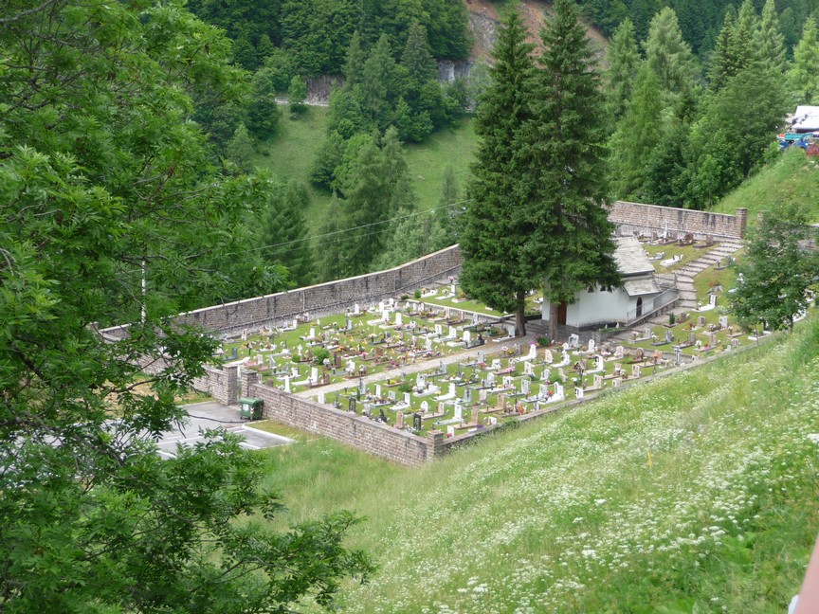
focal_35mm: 67
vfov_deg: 21.9
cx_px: 410
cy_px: 307
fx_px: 1585
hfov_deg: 29.0
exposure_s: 1/160
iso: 100
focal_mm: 11.3
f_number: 4.5
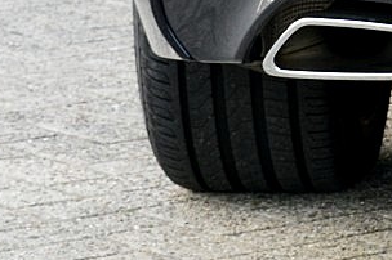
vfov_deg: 4.4
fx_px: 3317
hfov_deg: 6.5
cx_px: 845
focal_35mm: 305
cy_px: -402
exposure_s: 1/60
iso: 500
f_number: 8
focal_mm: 38
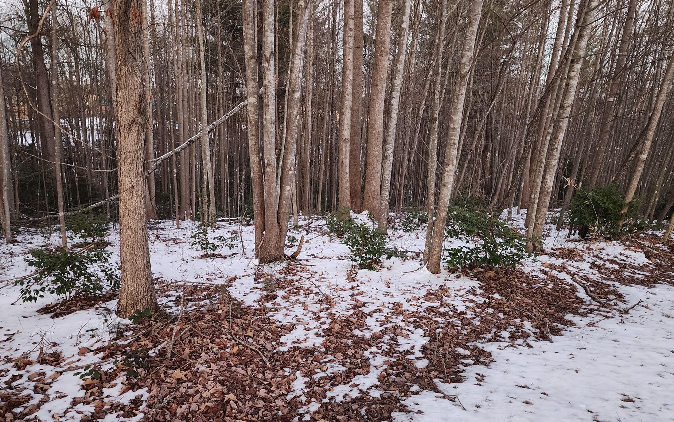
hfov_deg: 68.3
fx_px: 496
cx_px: 313
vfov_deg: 45.9
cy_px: 245
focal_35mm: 27
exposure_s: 1/24
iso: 500
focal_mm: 6.4
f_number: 1.8
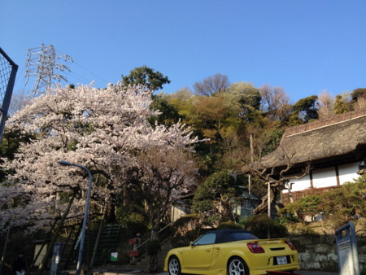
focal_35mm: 35
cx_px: 183
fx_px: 370
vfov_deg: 40.7
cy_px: 138
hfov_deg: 52.6
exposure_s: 1/714
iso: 64
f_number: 2.4
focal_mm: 4.28
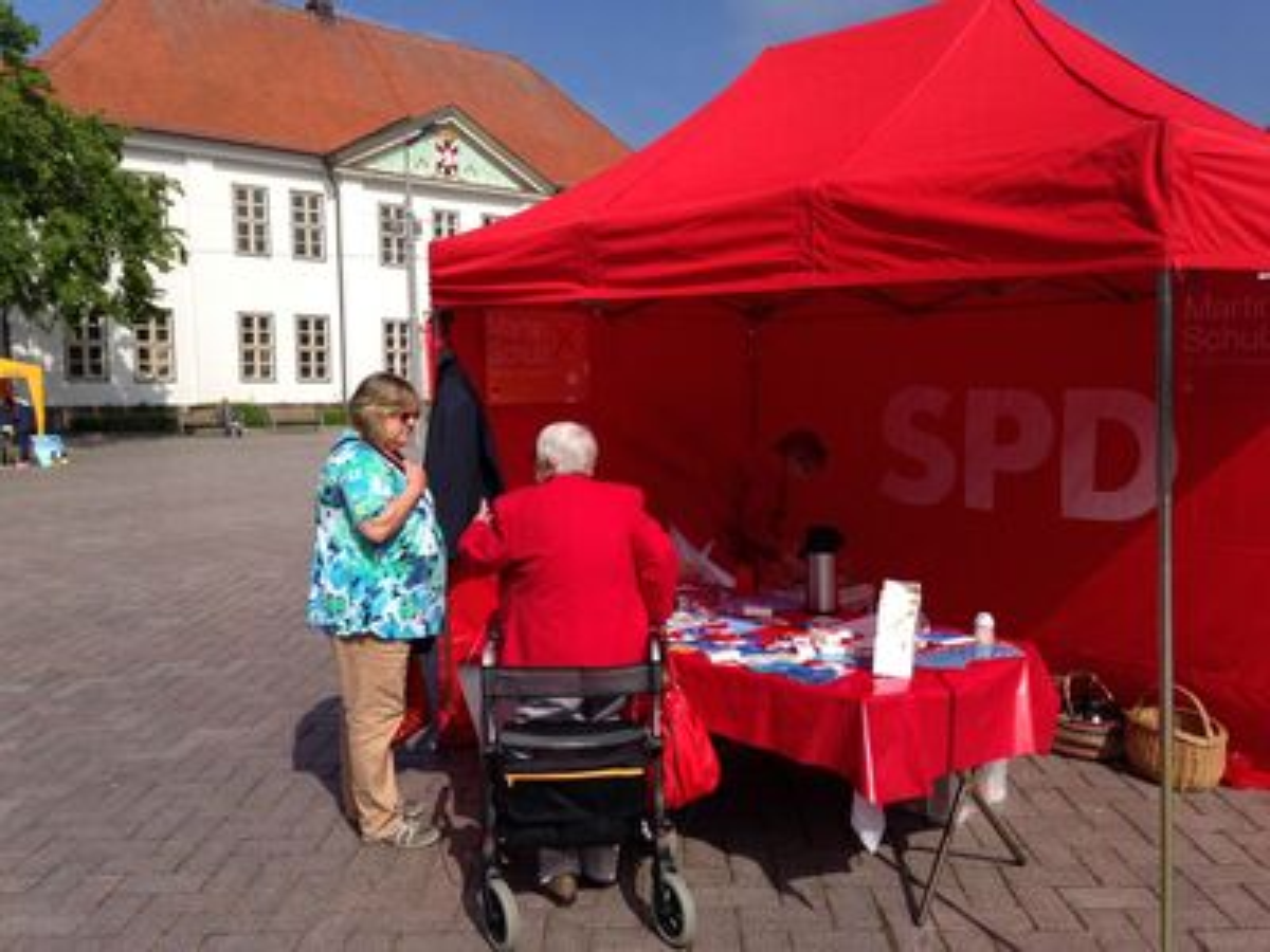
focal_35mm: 33
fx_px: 1211
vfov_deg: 42.9
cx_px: 635
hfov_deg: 55.4
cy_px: 476
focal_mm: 4.12
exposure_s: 1/2088
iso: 50
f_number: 2.4
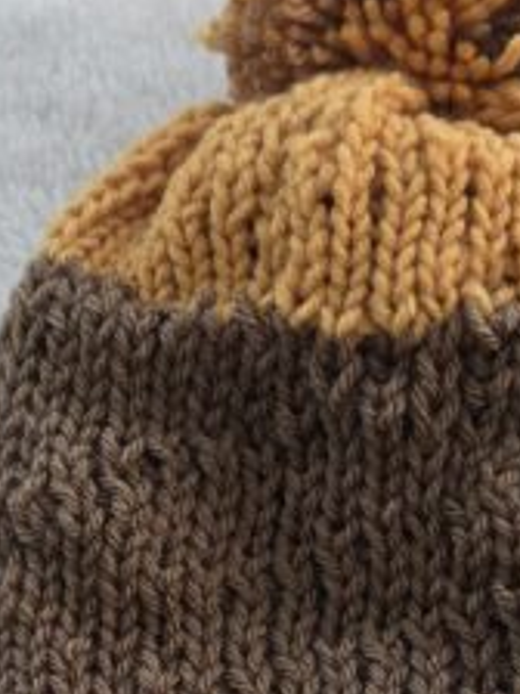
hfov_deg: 17.9
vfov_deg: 22.9
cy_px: 685
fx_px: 1642
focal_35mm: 82
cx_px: 353
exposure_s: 1/120
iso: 1600
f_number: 1.8
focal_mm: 5.4
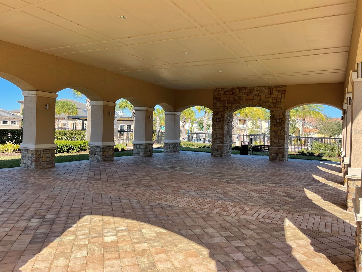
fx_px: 282
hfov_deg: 65.3
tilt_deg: +0.0
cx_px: 185
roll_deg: -2.0
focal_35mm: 27
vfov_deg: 51.4
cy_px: 131
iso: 32
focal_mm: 5.1
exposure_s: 1/1020
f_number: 1.6
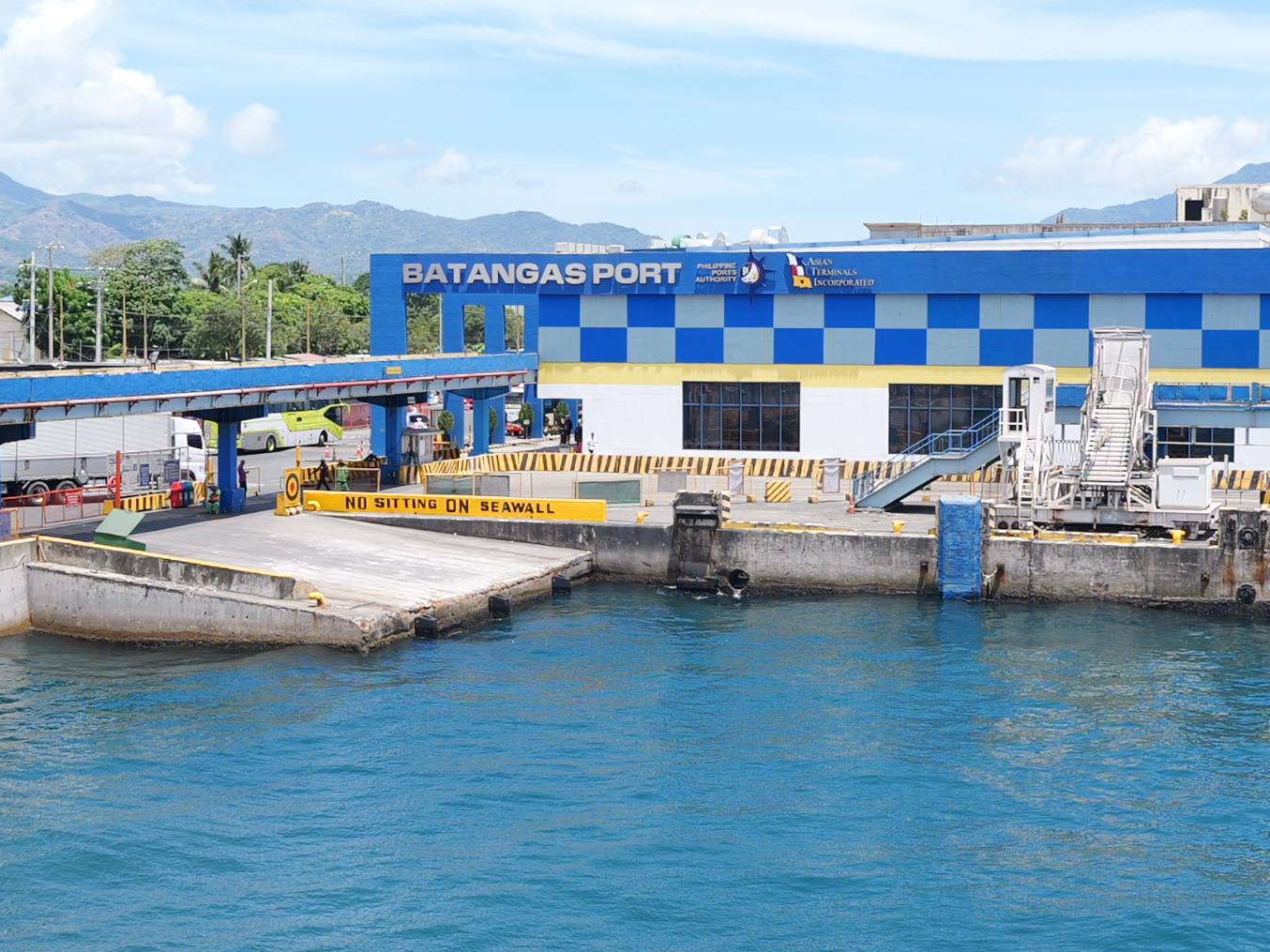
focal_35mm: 60
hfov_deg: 32.2
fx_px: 2201
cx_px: 579
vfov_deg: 24.4
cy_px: 422
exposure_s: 1/250
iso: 100
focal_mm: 17
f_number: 6.3
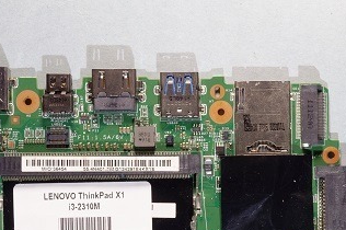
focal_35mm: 96
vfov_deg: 13.8
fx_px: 923
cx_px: 273
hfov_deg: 21.0
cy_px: 272
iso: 100
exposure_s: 1/5
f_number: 8
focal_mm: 27
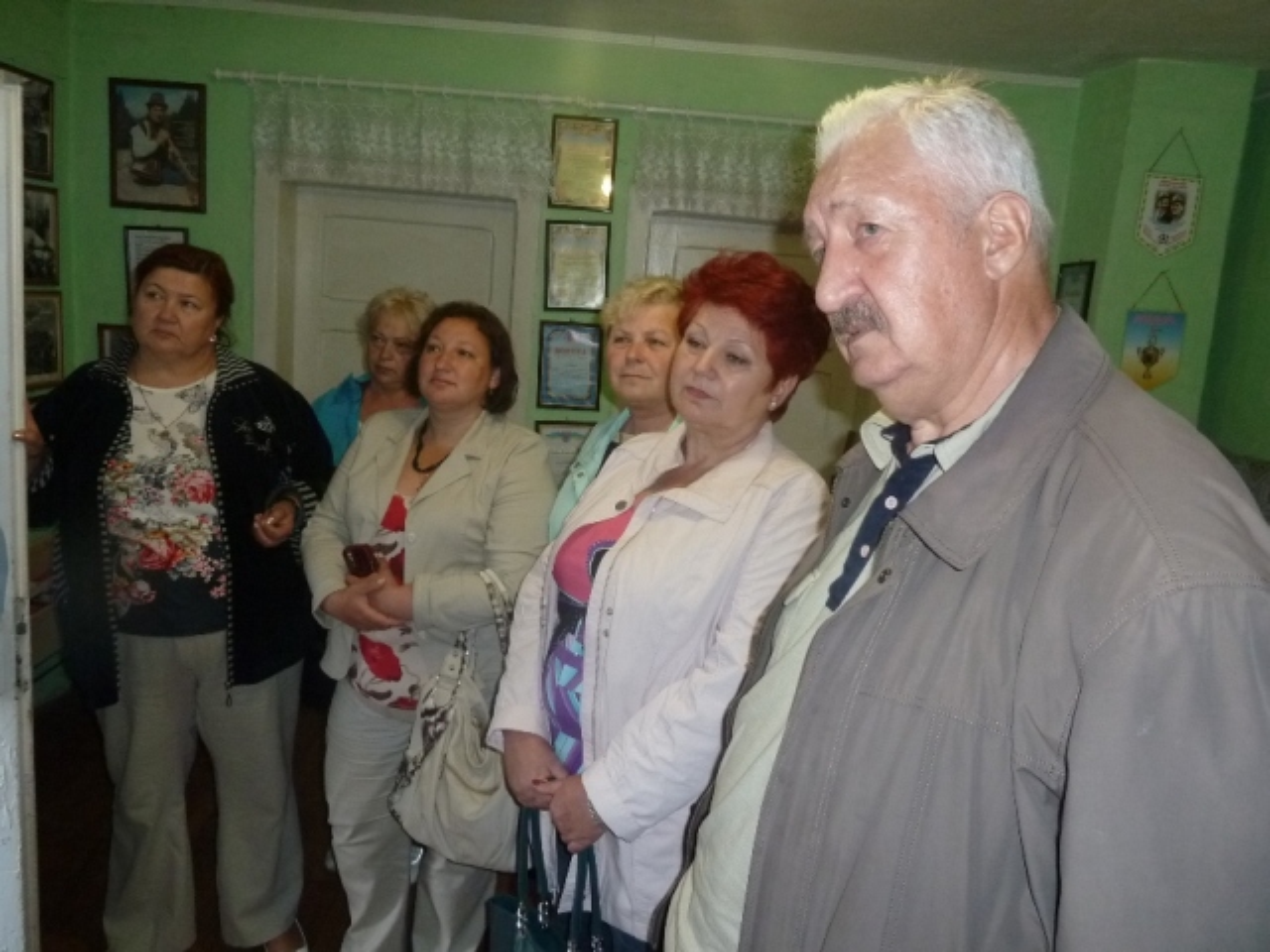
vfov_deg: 54.9
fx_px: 917
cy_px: 476
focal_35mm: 25
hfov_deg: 69.4
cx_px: 635
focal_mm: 4.1
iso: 320
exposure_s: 1/30
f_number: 3.3
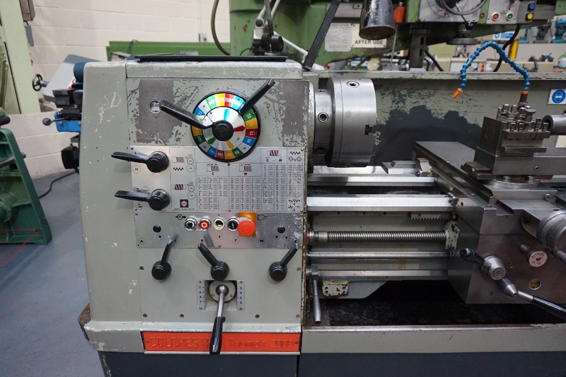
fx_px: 377
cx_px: 283
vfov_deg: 53.1
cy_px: 188
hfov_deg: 73.7
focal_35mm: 24
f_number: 3.5
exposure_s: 1/160
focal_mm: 16
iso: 2000
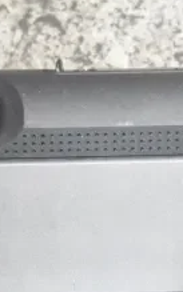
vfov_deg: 8.9
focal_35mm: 234
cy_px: 221
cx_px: 382
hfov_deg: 5.5
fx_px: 1869
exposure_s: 1/100
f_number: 5.6
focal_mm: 55
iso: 8000
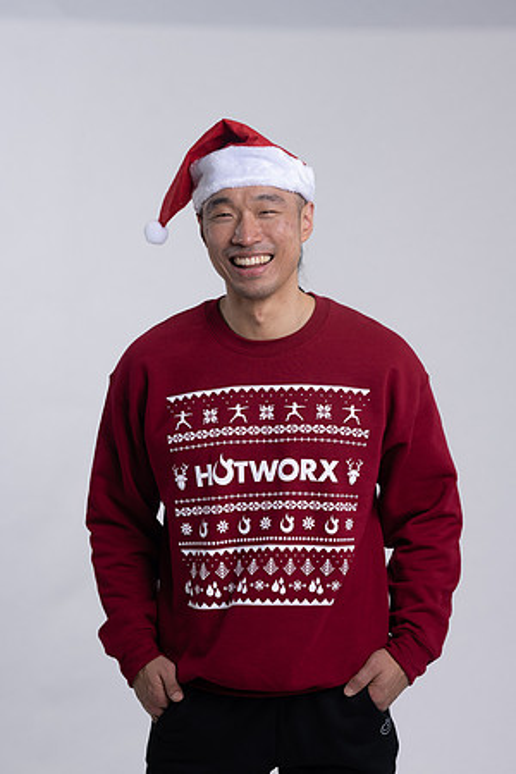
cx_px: 258
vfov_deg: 23.9
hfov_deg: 16.1
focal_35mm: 85
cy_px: 387
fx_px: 1827
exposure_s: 1/125
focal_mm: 85
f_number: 4
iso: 125
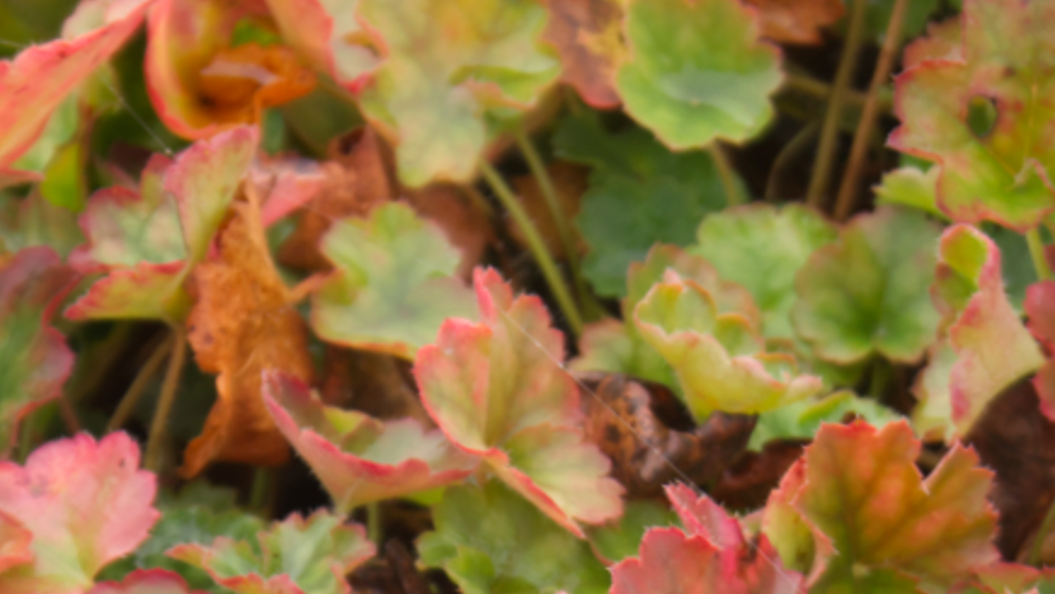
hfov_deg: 9.0
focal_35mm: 238
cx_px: 405
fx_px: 6672
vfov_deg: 5.1
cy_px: 916
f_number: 5.6
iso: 200
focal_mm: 55
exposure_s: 1/100
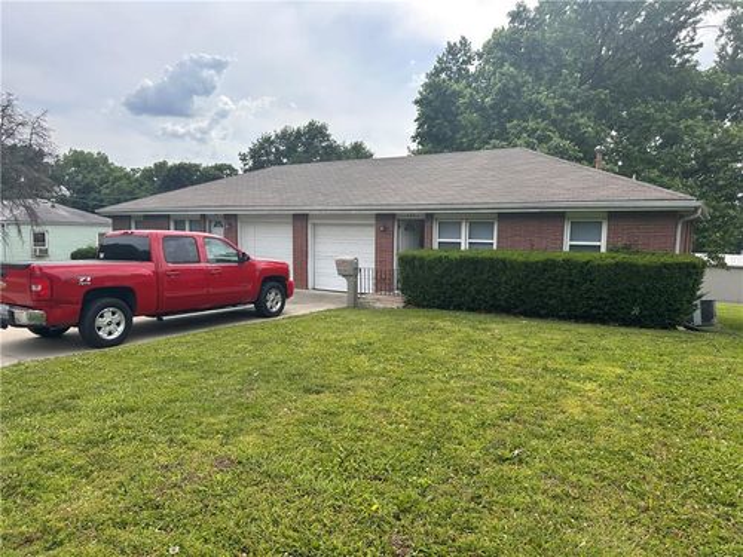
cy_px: 278
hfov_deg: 71.6
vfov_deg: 56.8
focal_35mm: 24
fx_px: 515
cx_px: 372
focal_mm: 6.86
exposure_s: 1/2252
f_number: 1.78
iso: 80
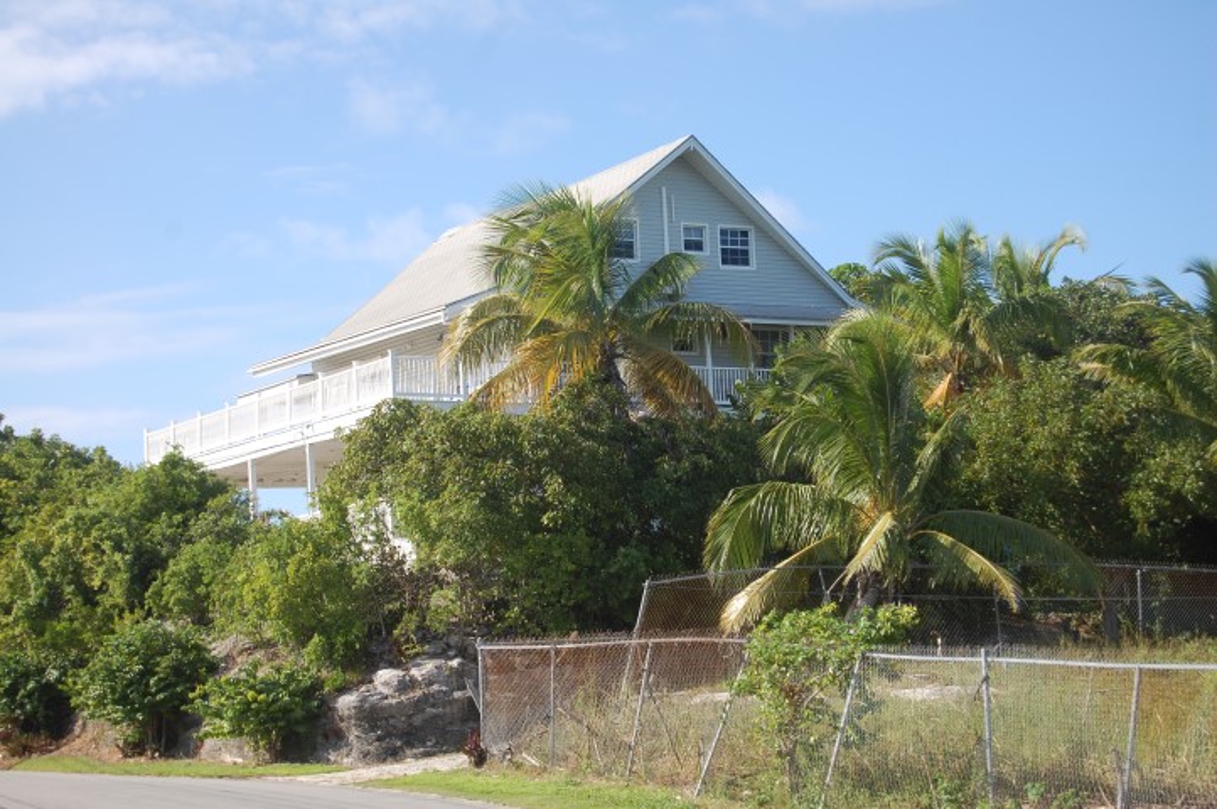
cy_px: 404
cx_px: 608
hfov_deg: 24.6
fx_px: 2786
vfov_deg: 16.5
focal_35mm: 82
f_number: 5.6
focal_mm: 55
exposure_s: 1/500
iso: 200
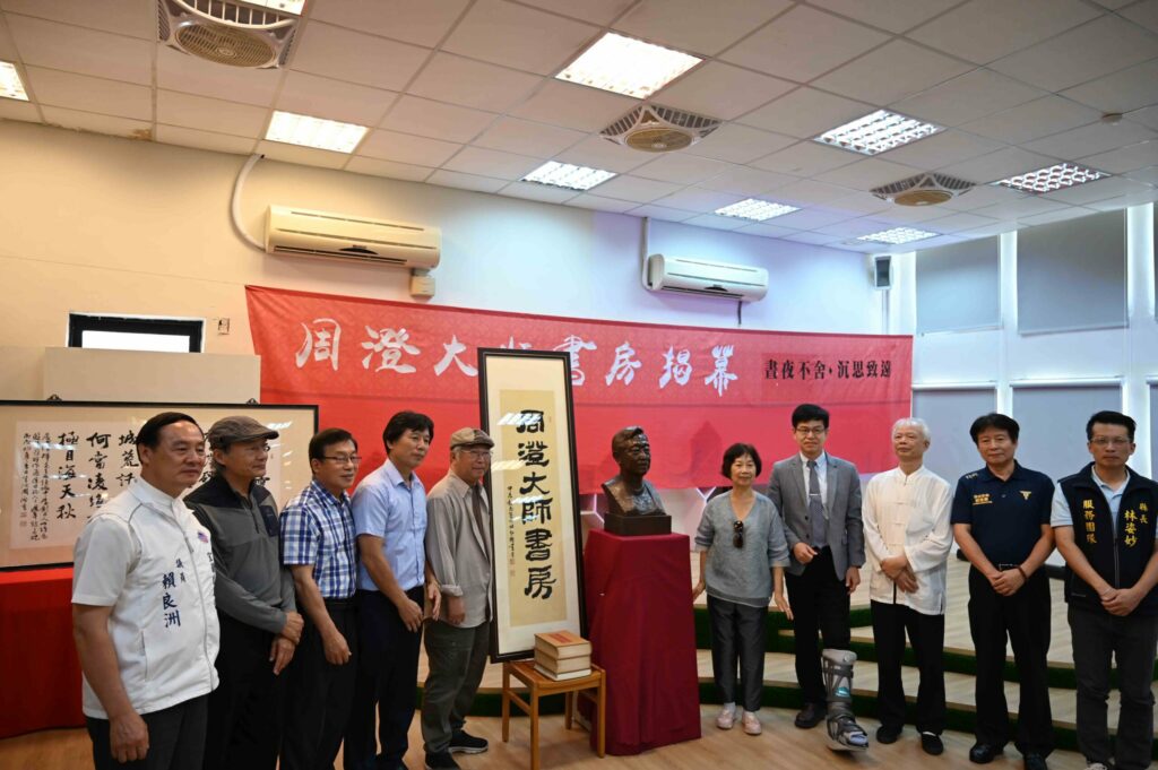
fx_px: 996
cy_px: 385
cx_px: 579
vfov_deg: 42.3
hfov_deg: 60.3
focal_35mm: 31
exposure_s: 1/125
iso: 1100
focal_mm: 31
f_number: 4
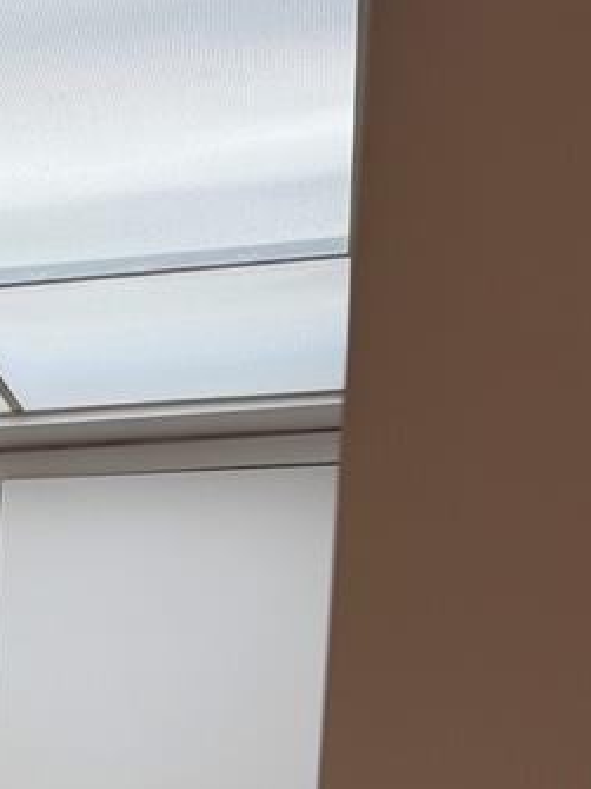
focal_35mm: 86
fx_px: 1959
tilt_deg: -11.5
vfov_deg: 19.4
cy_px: 1236
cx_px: -341
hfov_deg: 15.6
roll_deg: -1.2
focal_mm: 6.76
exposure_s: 1/120
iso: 100
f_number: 1.78
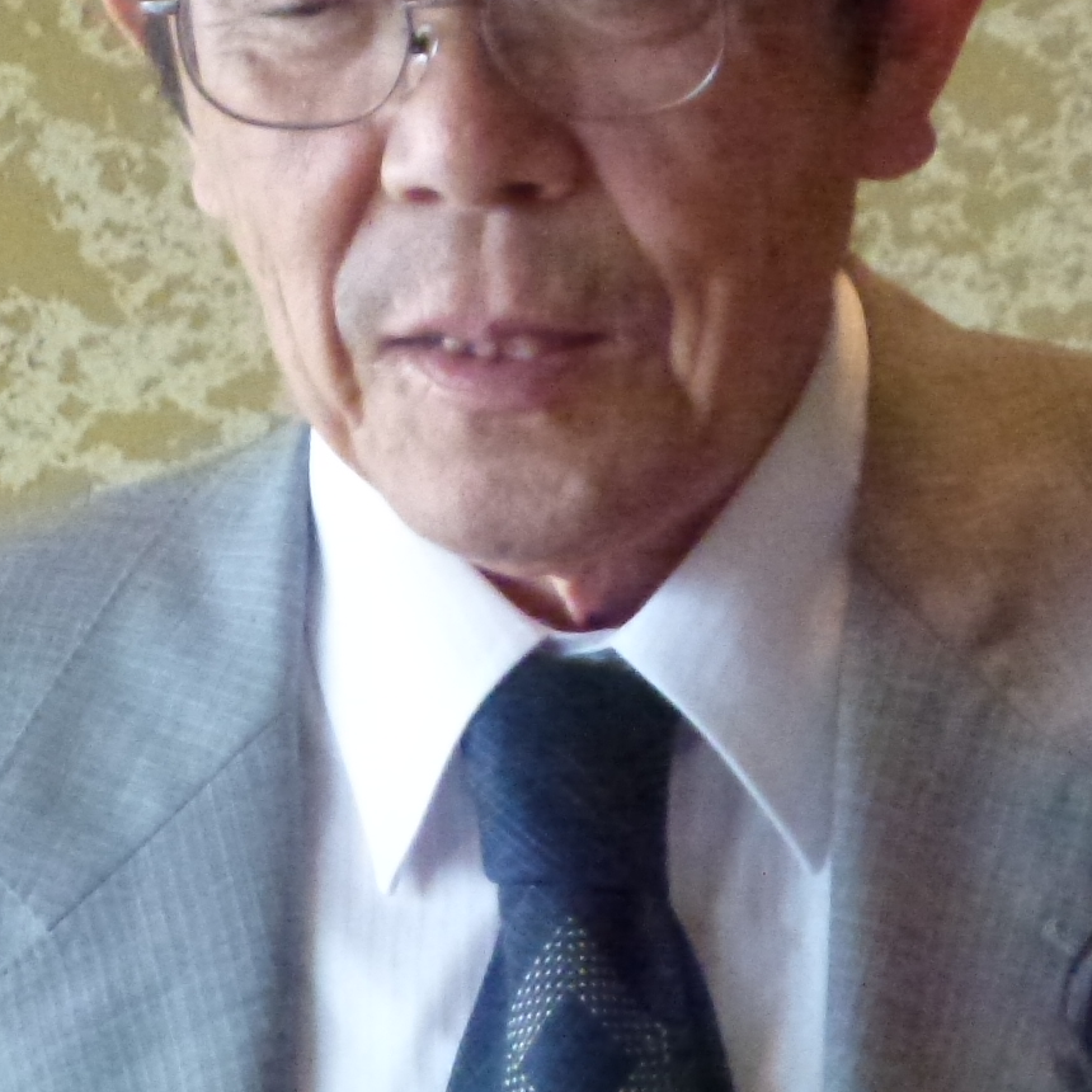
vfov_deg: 4.0
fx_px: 15775
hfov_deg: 4.0
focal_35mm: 442
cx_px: 621
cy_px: 8
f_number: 5.4
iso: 1600
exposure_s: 1/100
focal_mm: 30.1
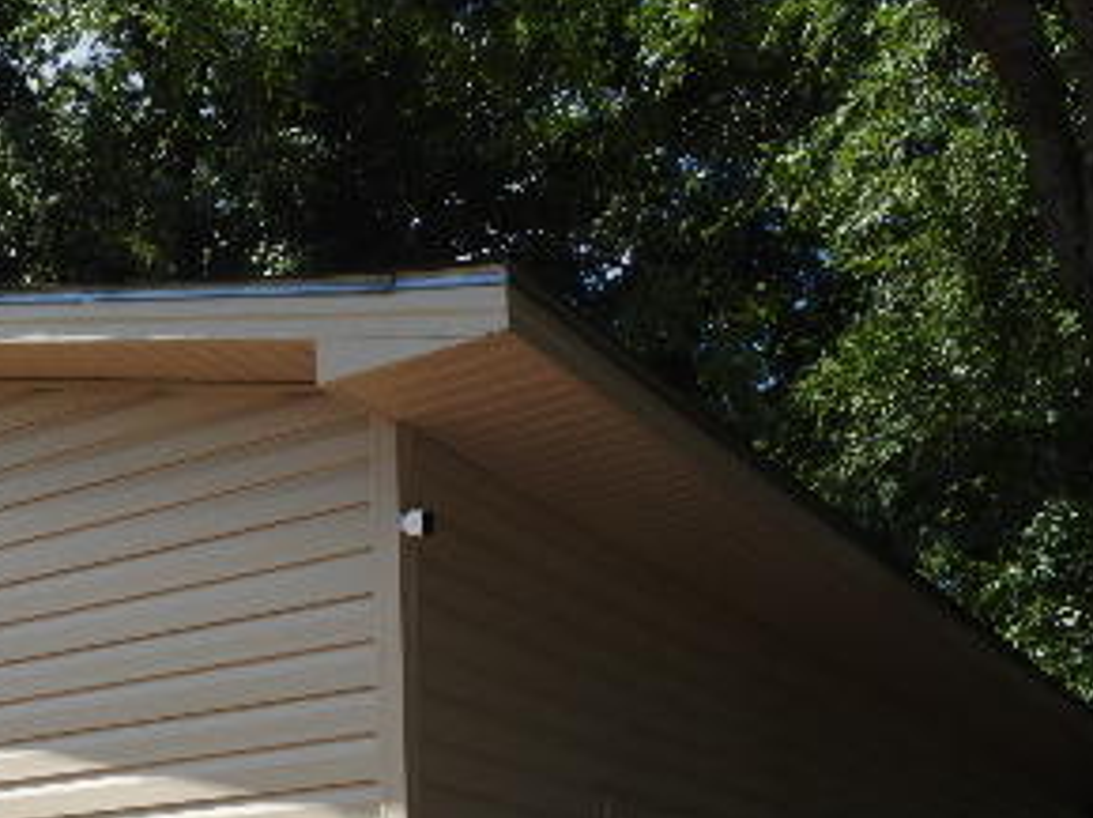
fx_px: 1672
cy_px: 773
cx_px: 215
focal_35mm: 53
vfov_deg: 26.4
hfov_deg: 35.0
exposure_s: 1/1000
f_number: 3.3
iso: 100
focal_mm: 4.3
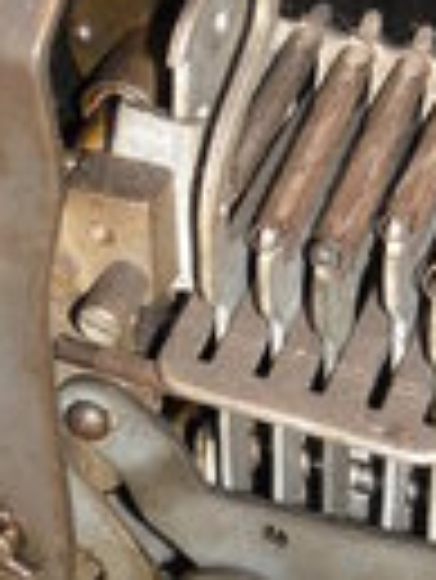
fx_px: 2548
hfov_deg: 9.8
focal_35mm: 152
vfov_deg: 13.0
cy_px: 193
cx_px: 225
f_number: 3.2
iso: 200
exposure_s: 1/60
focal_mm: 7.92
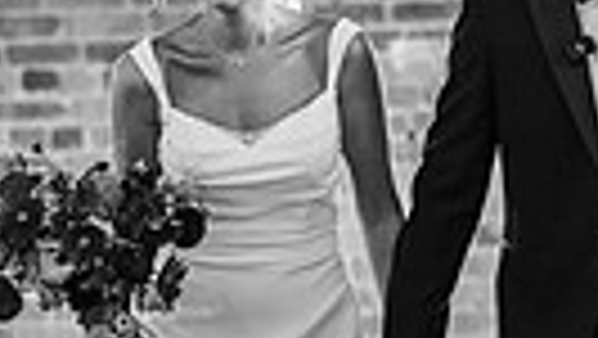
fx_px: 4776
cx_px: 295
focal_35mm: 301
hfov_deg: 7.2
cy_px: 329
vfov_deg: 4.0
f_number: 2
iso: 1400
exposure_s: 1/200
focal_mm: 85
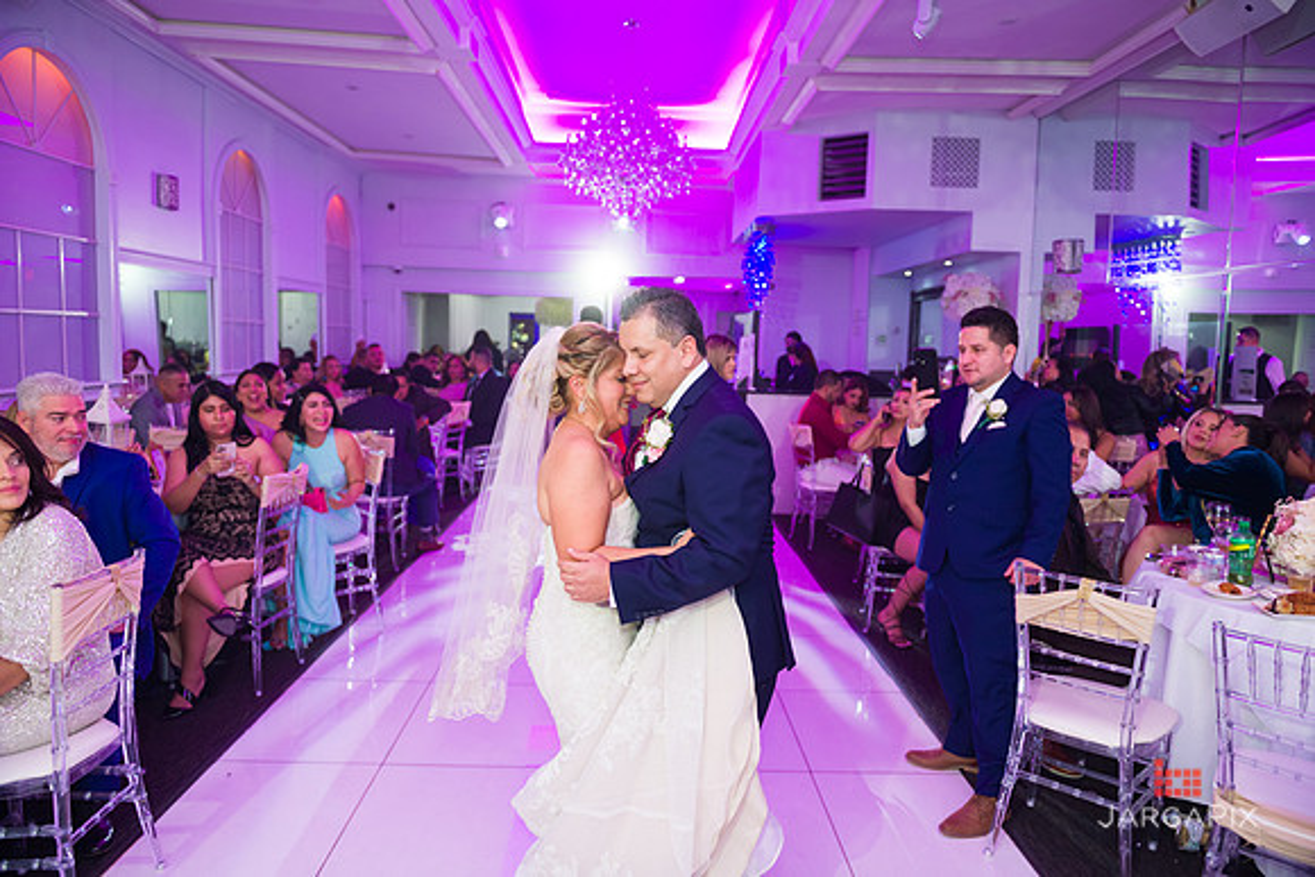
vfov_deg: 53.2
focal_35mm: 24
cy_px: 438
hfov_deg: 73.7
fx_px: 877
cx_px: 658
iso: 800
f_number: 3.2
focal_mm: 24
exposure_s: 1/125
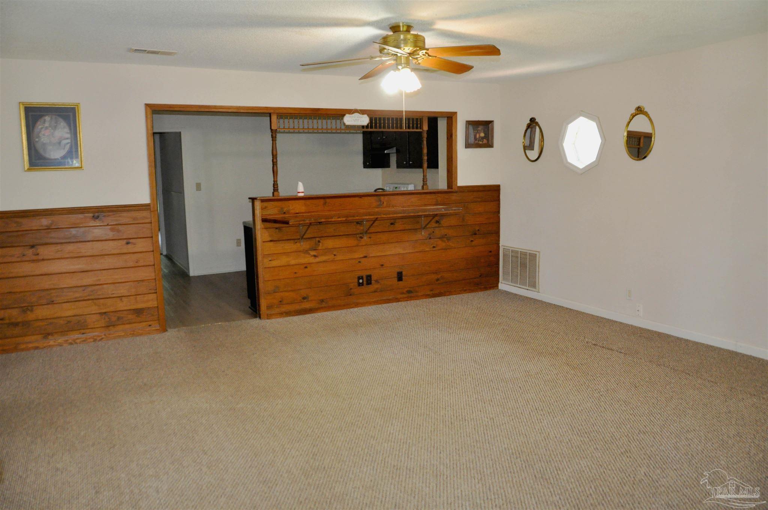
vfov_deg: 47.8
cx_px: 384
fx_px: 575
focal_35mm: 27
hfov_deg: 67.4
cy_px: 255
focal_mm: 18
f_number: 4.5
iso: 1250
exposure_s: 1/80
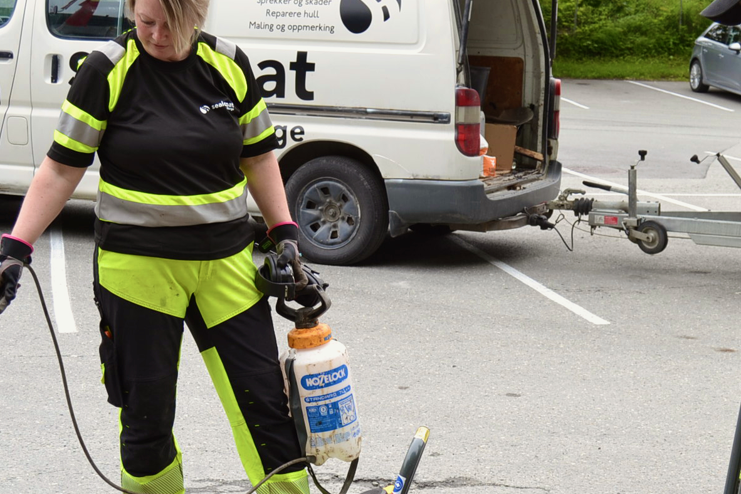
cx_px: 420
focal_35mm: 76
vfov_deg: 17.9
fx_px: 1564
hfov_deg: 26.6
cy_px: 315
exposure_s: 1/80
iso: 100
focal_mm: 26
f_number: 4.5
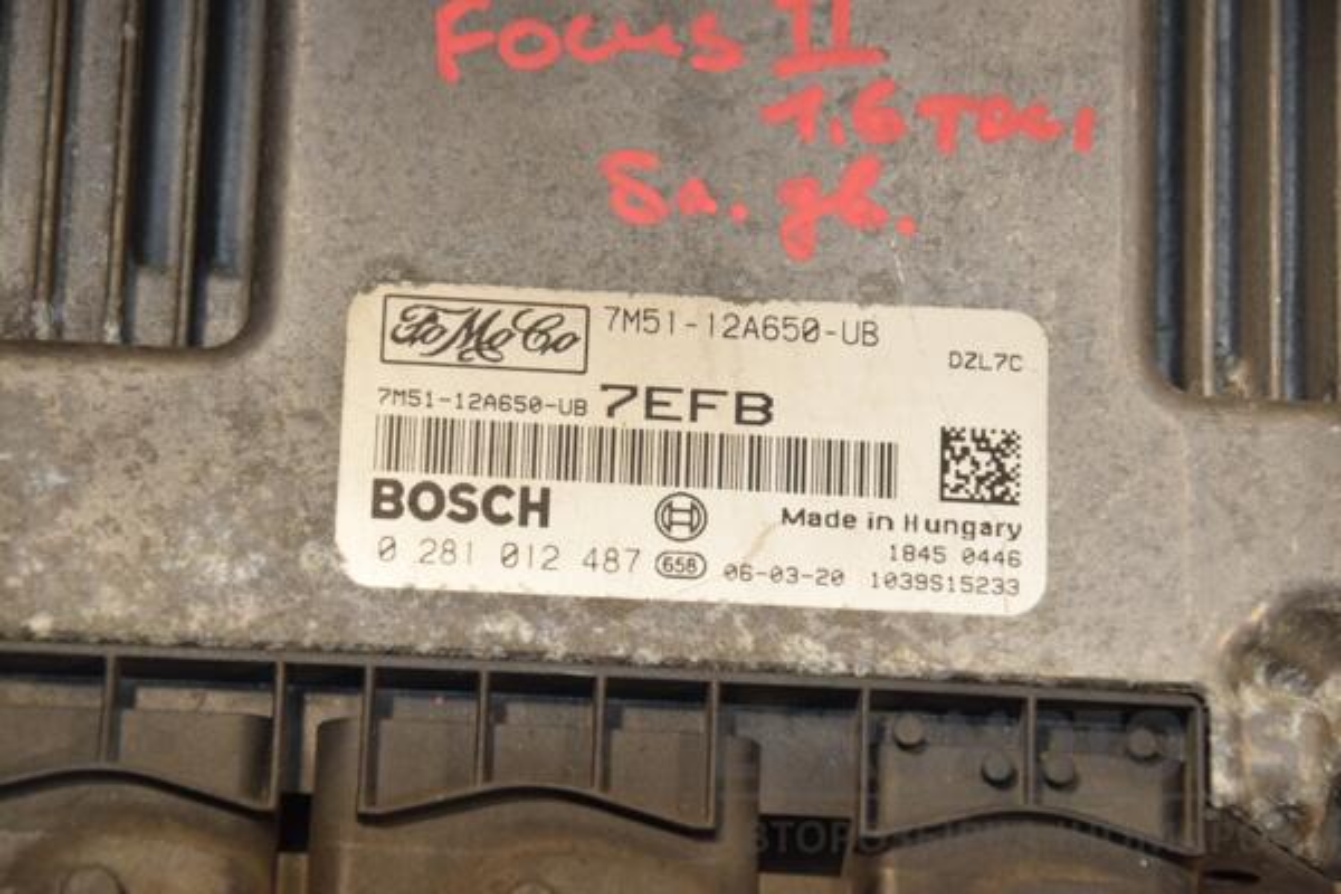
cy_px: 447
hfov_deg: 13.0
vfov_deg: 8.7
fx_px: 5866
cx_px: 670
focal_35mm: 158
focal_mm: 105
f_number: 8
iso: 800
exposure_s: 1/200
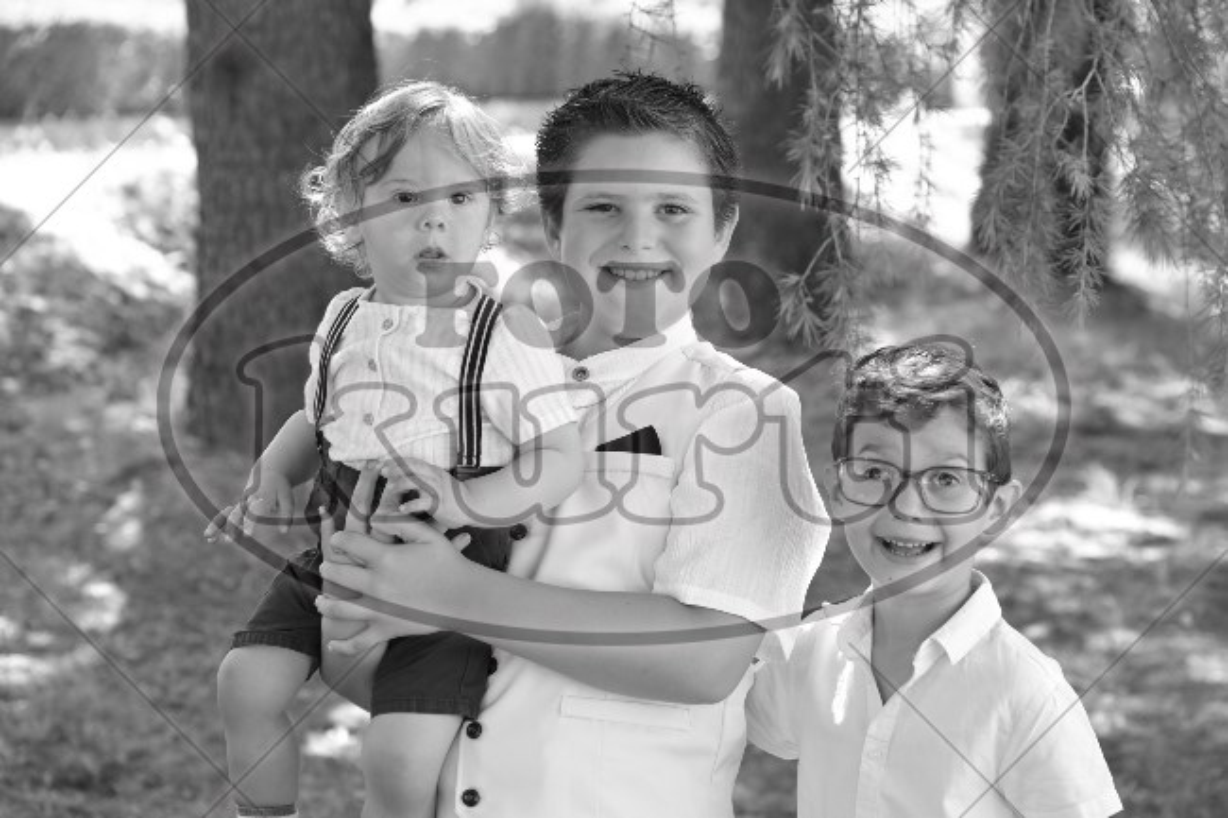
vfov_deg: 14.4
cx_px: 614
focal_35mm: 95
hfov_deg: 21.5
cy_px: 409
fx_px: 3240
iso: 640
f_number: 5.6
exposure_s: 1/160
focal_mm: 95
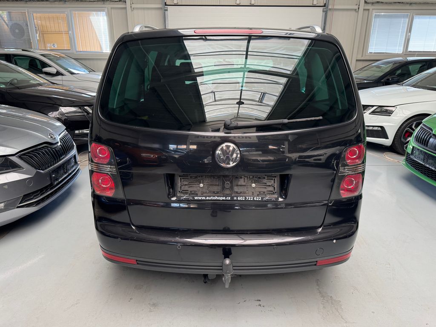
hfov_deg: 71.6
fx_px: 302
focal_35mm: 24
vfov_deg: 56.8
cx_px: 218
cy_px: 164
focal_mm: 6.76
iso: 160
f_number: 1.78
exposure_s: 1/121
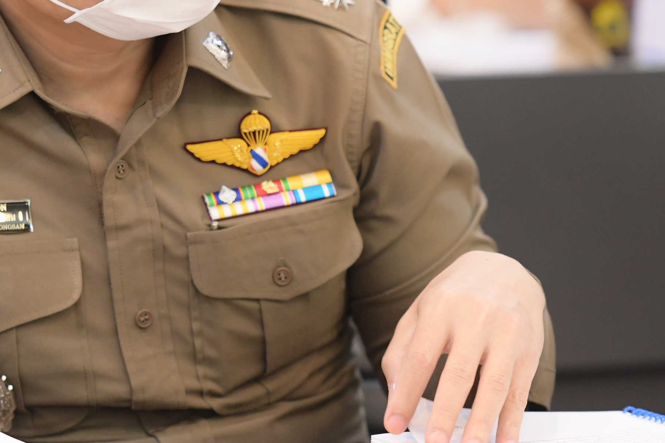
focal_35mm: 366
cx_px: 246
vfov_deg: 3.8
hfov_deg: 5.6
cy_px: 52
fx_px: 6760
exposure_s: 1/100
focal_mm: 160
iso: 1600
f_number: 2.8
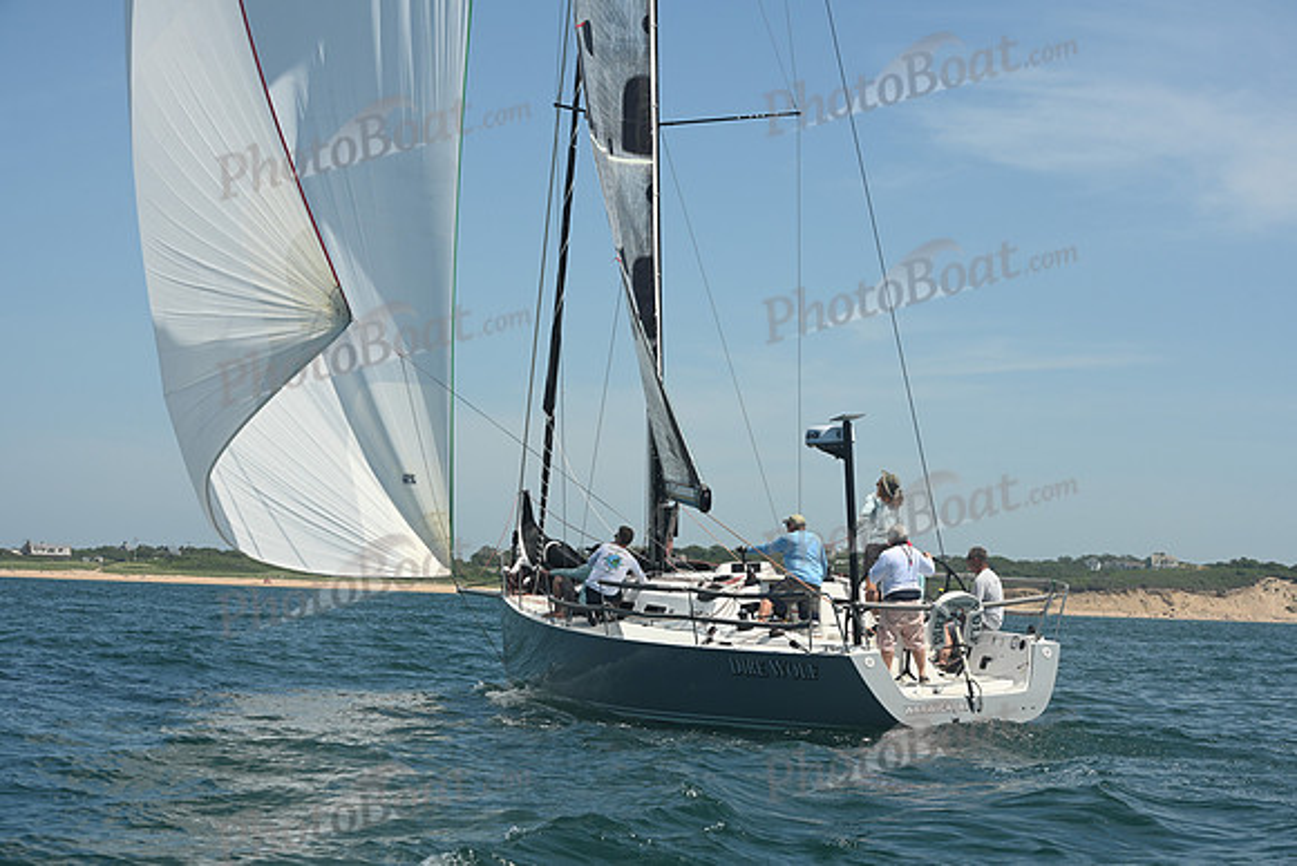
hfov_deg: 27.0
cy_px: 433
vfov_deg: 18.2
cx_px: 648
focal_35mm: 75
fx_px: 2703
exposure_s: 1/1000
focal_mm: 75
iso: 320
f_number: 10
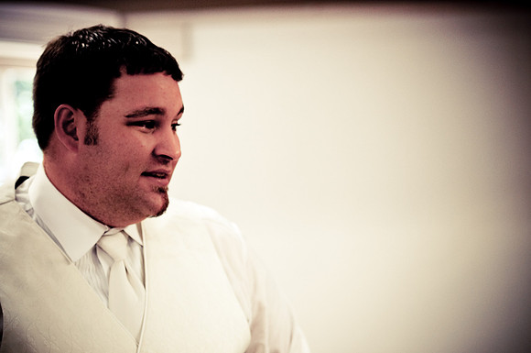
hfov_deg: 13.4
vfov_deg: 8.9
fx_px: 2254
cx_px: 266
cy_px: 176
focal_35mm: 153
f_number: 2.8
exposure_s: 1/100
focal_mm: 102
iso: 200
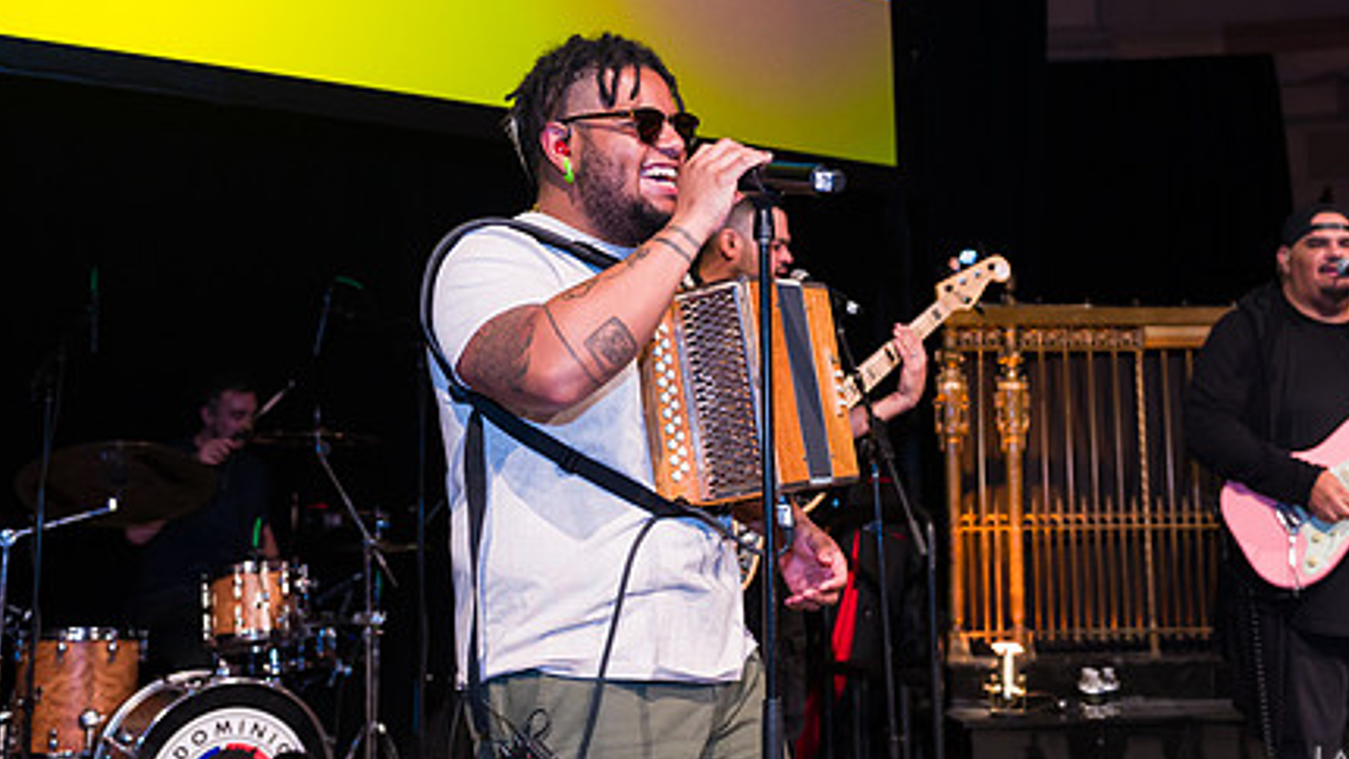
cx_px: 690
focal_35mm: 41
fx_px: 1467
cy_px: 242
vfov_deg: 28.8
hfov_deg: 49.4
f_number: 4
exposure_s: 1/200
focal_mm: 29
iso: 1600
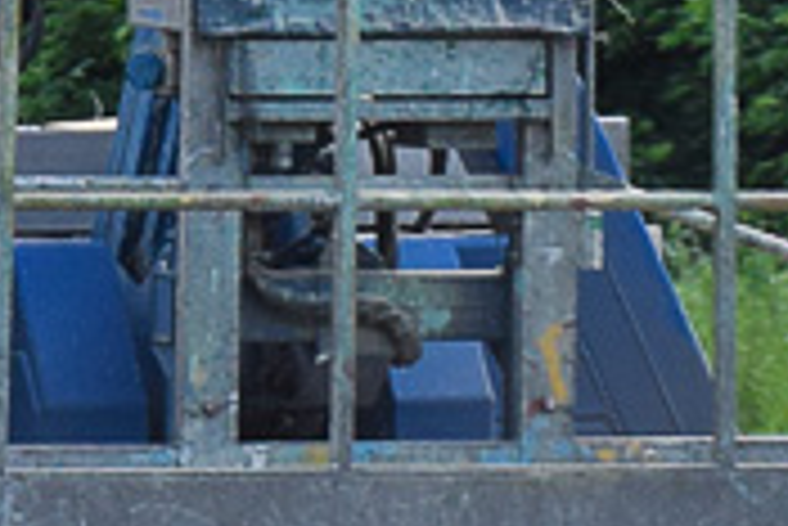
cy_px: -364
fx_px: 9025
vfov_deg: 3.3
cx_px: -153
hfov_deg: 5.0
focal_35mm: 412
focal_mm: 40
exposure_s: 1/250
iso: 320
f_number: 8
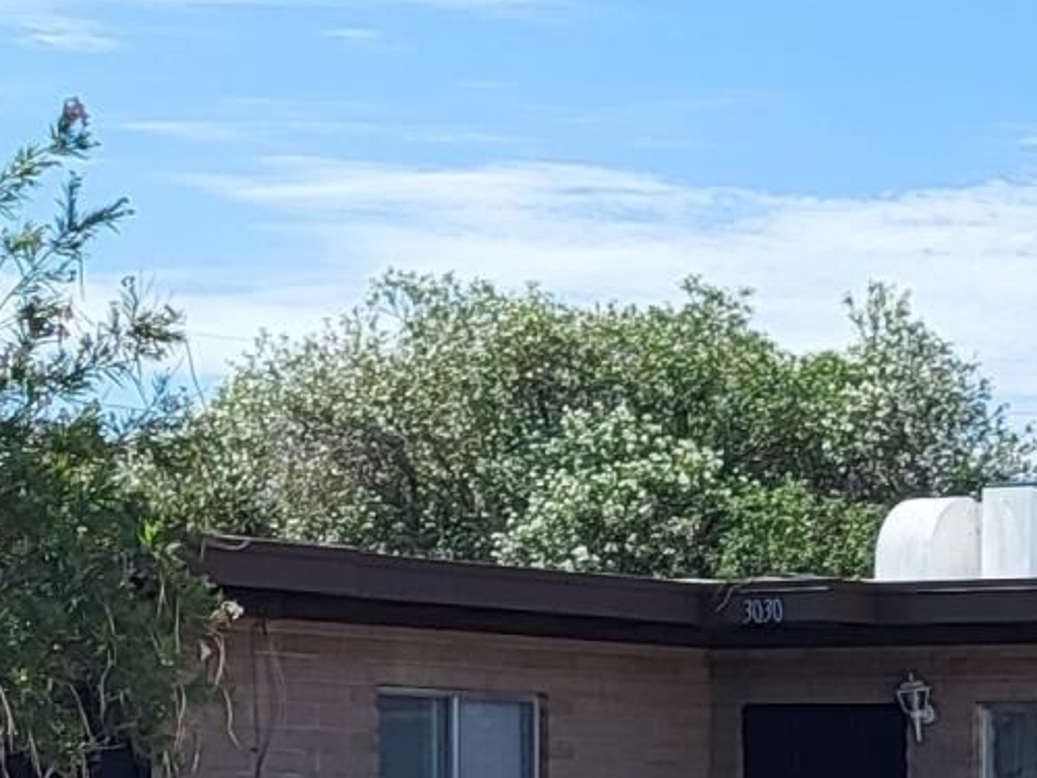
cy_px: 1027
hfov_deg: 12.3
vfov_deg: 9.3
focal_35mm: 156
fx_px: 4673
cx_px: 1340
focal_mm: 5.4
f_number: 1.8
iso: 40
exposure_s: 1/2186
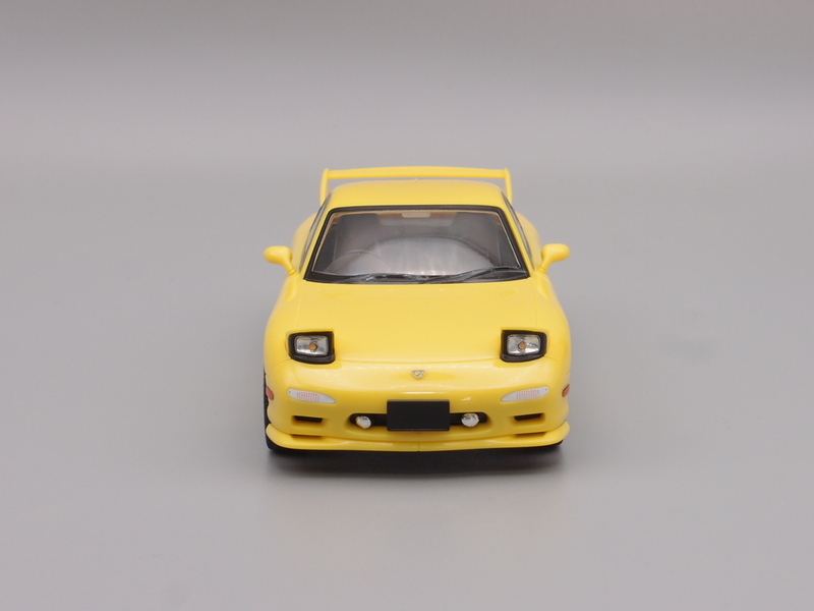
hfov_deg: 25.3
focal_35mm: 77
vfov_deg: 19.1
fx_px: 1811
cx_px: 407
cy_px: 306
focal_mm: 16.63
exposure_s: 1/13
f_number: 8
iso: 100
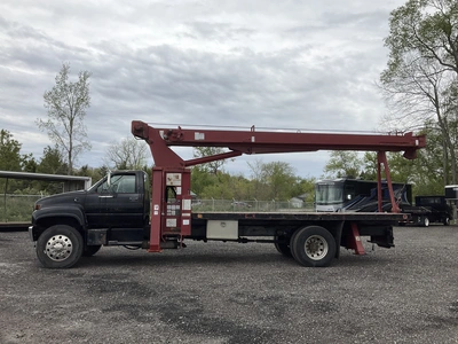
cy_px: 172
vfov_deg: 48.2
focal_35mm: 29
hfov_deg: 61.7
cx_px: 229
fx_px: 384
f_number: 1.8
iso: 25
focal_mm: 3
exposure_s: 1/1675
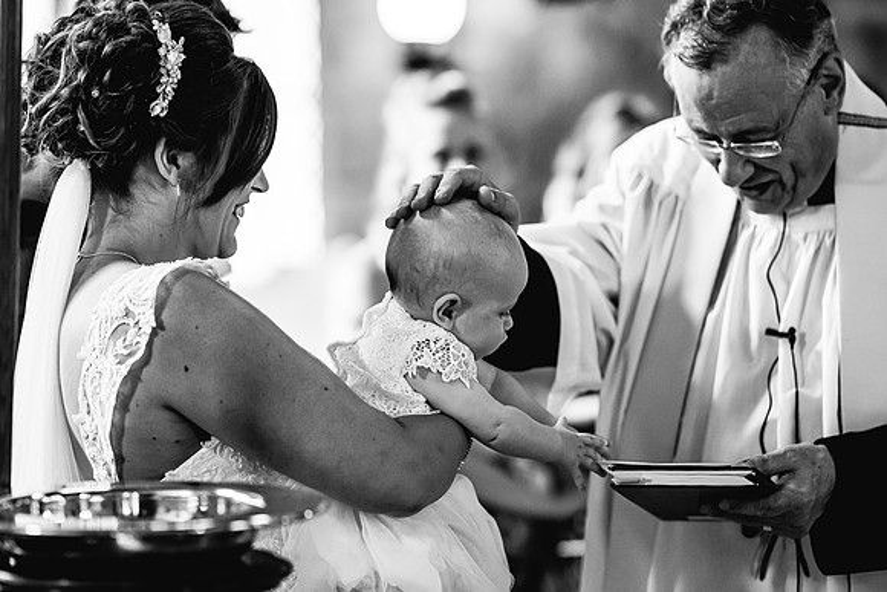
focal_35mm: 141
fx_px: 3469
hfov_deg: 14.6
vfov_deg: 9.8
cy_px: 296
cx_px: 444
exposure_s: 1/200
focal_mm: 135
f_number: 2.5
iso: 3200
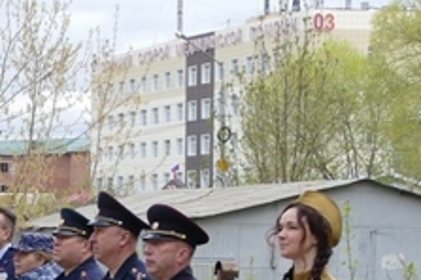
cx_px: -179
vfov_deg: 8.2
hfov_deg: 12.0
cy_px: 288
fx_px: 1927
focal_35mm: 165
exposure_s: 1/640
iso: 125
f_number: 3.3
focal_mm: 17.83
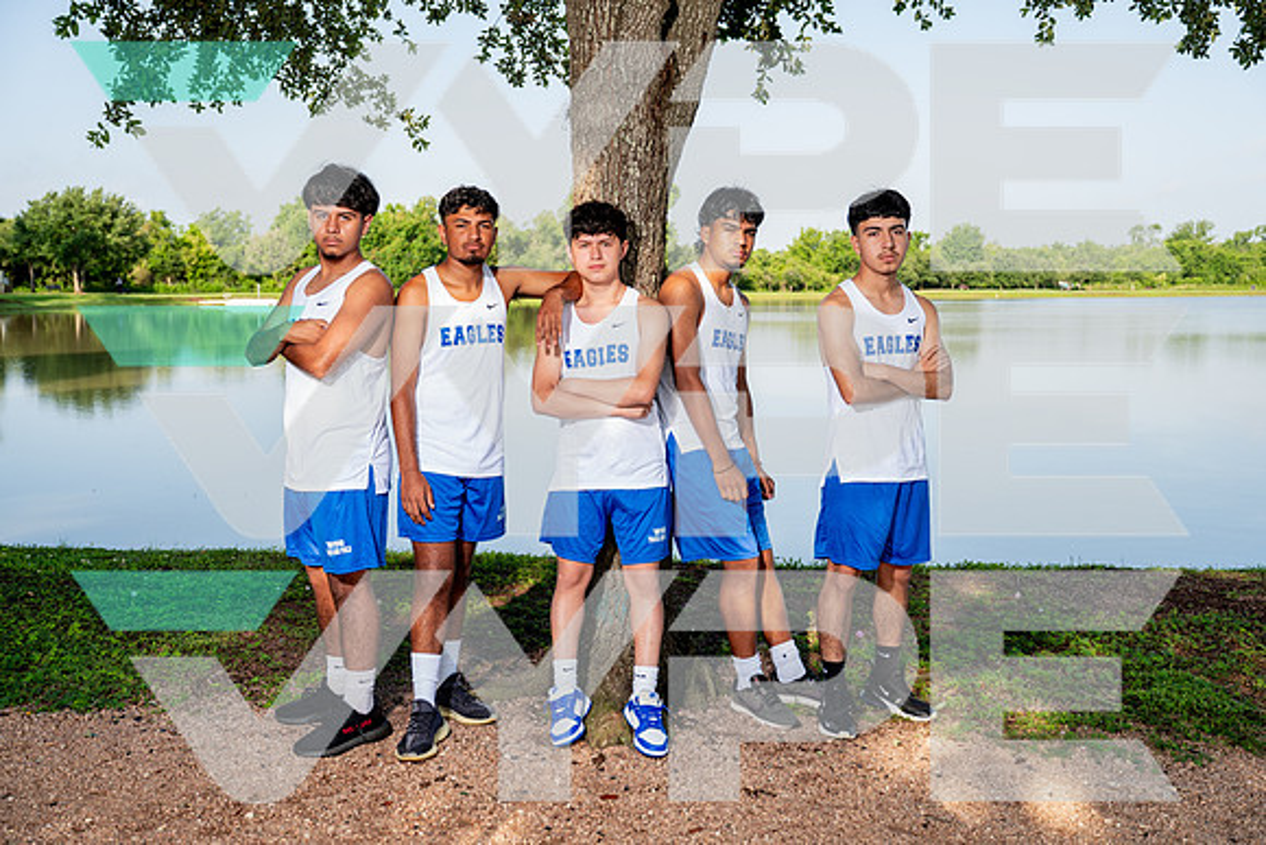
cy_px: 422
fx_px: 1266
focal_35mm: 36
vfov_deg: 36.9
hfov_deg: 53.1
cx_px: 633
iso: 100
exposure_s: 1/250
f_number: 4
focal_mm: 36
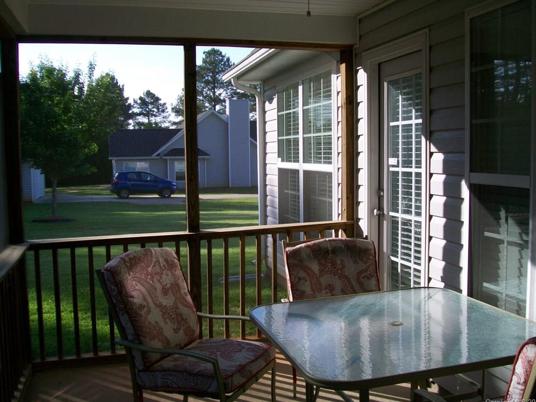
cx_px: 272
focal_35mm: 37
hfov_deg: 50.1
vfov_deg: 38.7
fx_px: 573
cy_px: 201
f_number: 2.7
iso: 64
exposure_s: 1/400
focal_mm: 6
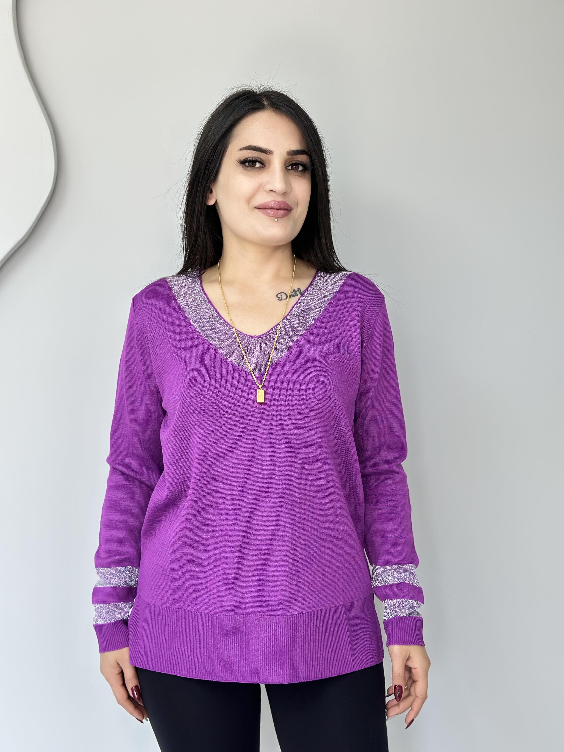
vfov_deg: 39.7
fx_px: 1043
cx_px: 282
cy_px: 376
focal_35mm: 48
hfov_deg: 30.3
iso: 125
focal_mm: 6.86
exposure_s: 1/100
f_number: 1.78
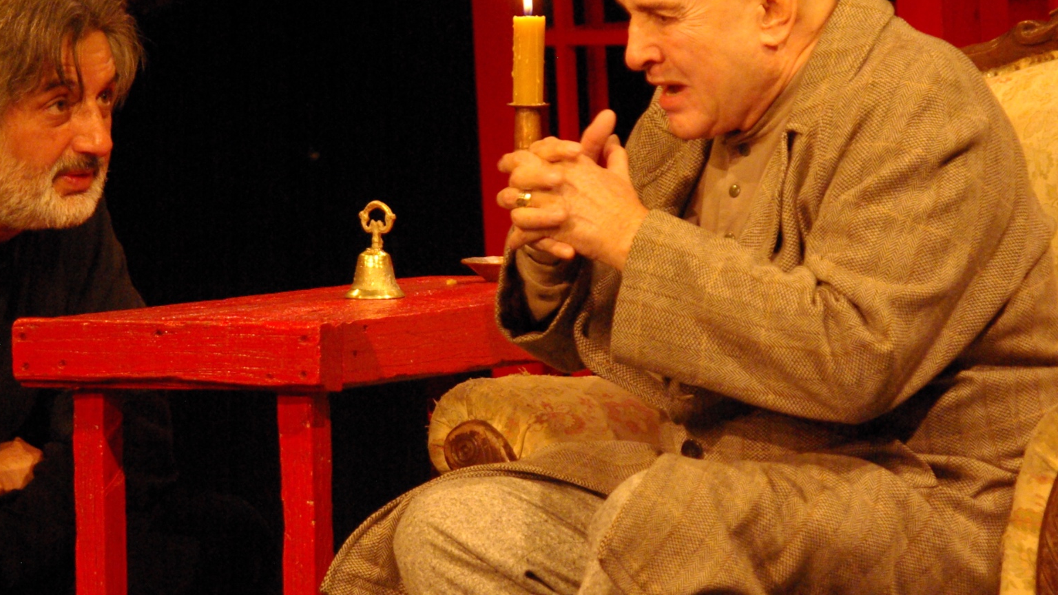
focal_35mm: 294
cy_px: 239
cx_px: 455
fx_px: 8244
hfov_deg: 7.3
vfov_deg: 4.1
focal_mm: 115
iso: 1600
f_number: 4.5
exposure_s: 1/45
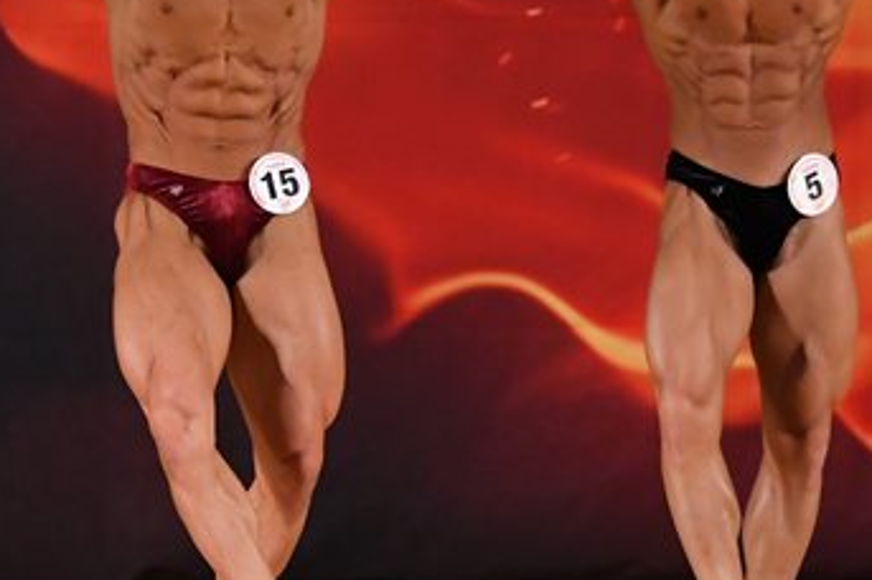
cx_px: 283
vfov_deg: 2.7
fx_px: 12317
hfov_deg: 4.1
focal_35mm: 509
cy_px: 211
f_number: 5.6
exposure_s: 1/400
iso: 3200
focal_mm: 150
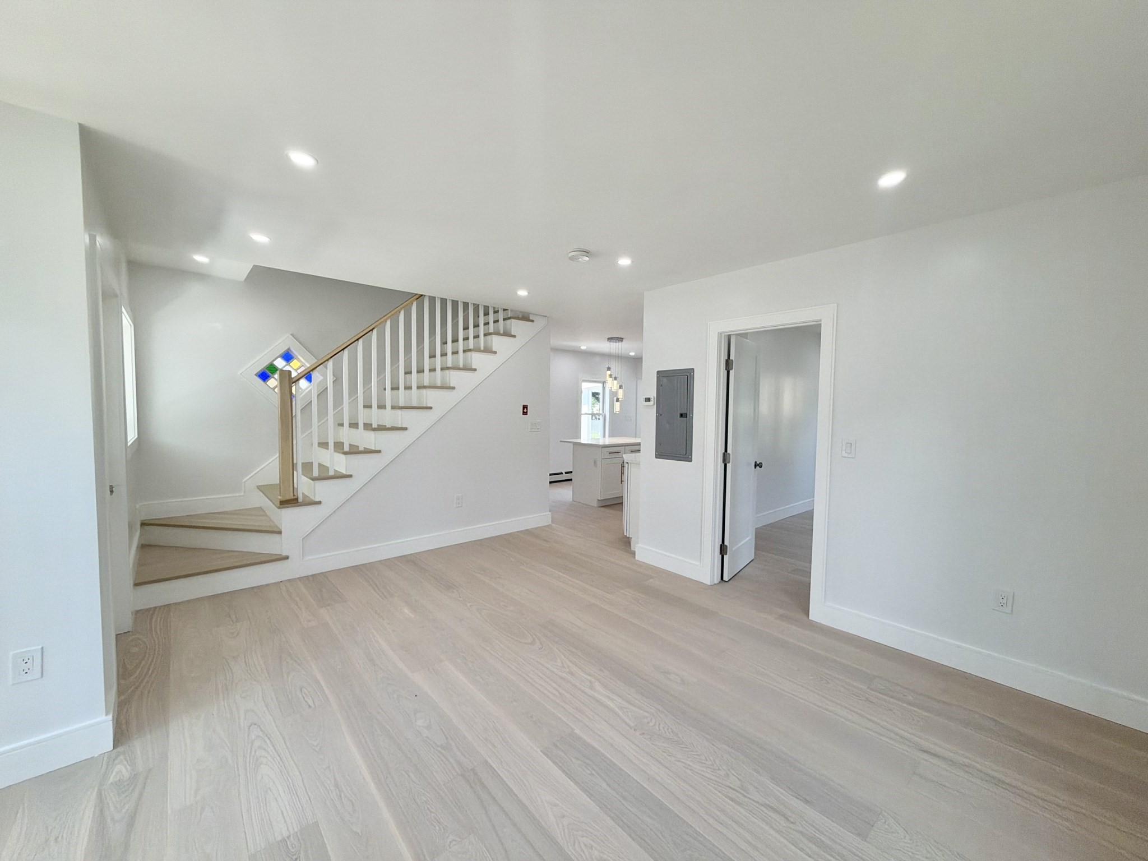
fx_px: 464
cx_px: 574
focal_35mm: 14
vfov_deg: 85.7
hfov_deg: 102.1
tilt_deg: -3.1
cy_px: 430
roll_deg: -0.7
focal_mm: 2.22
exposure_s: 1/159
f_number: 2.2
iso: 50
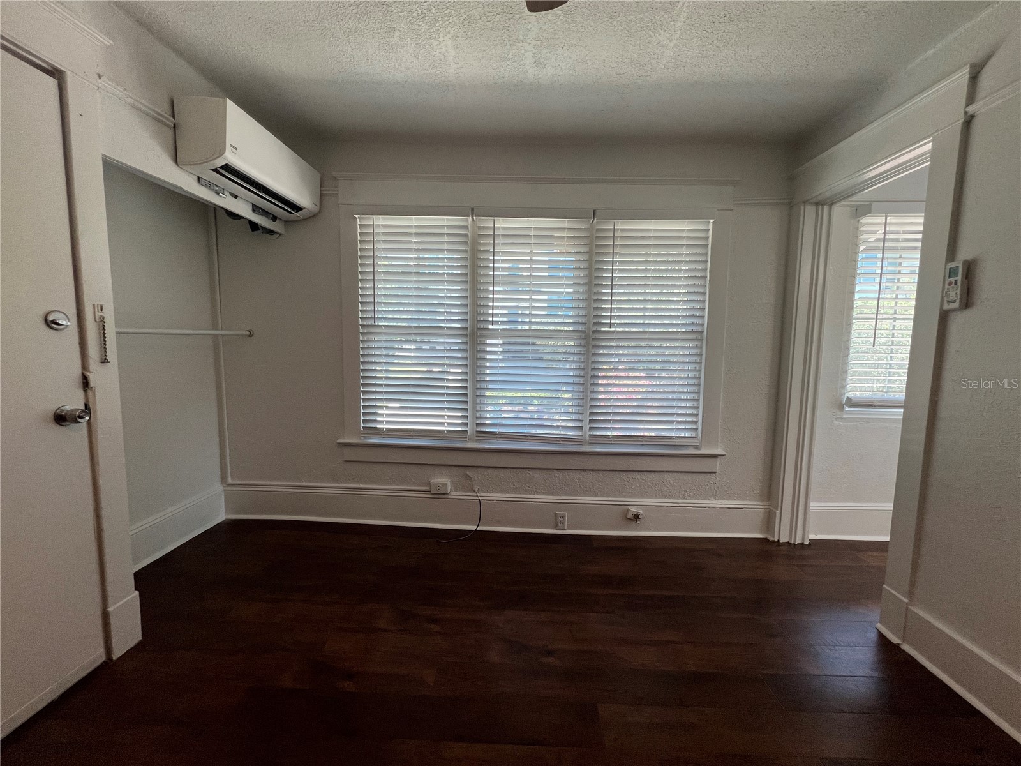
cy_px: 383
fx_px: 383
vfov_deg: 89.9
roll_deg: -0.7
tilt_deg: -3.9
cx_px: 510
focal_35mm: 13
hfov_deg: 106.2
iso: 100
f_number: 1.8
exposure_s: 1/120
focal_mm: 1.57
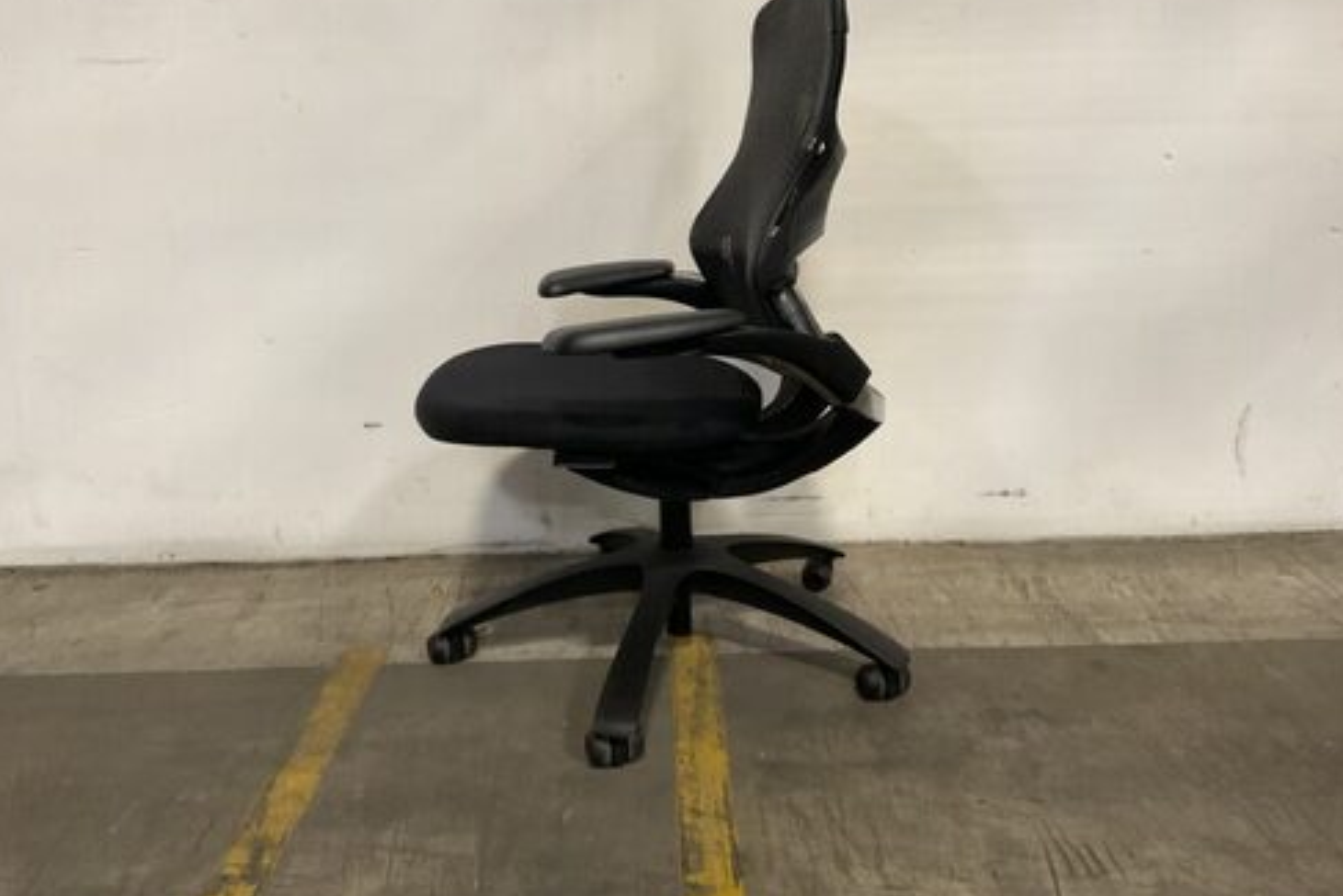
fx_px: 1157
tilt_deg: -12.9
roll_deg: +0.6
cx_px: 678
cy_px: 390
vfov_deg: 42.3
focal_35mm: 31
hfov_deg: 60.3
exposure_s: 1/60
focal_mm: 3
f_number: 1.8
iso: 160
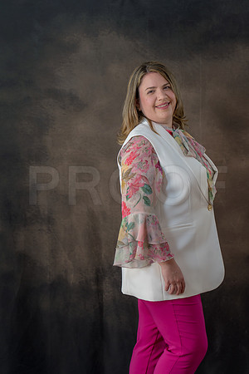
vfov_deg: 19.5
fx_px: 1089
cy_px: 187
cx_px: 124
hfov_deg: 13.0
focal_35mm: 105
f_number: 4.5
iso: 400
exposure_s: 1/100
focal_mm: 105
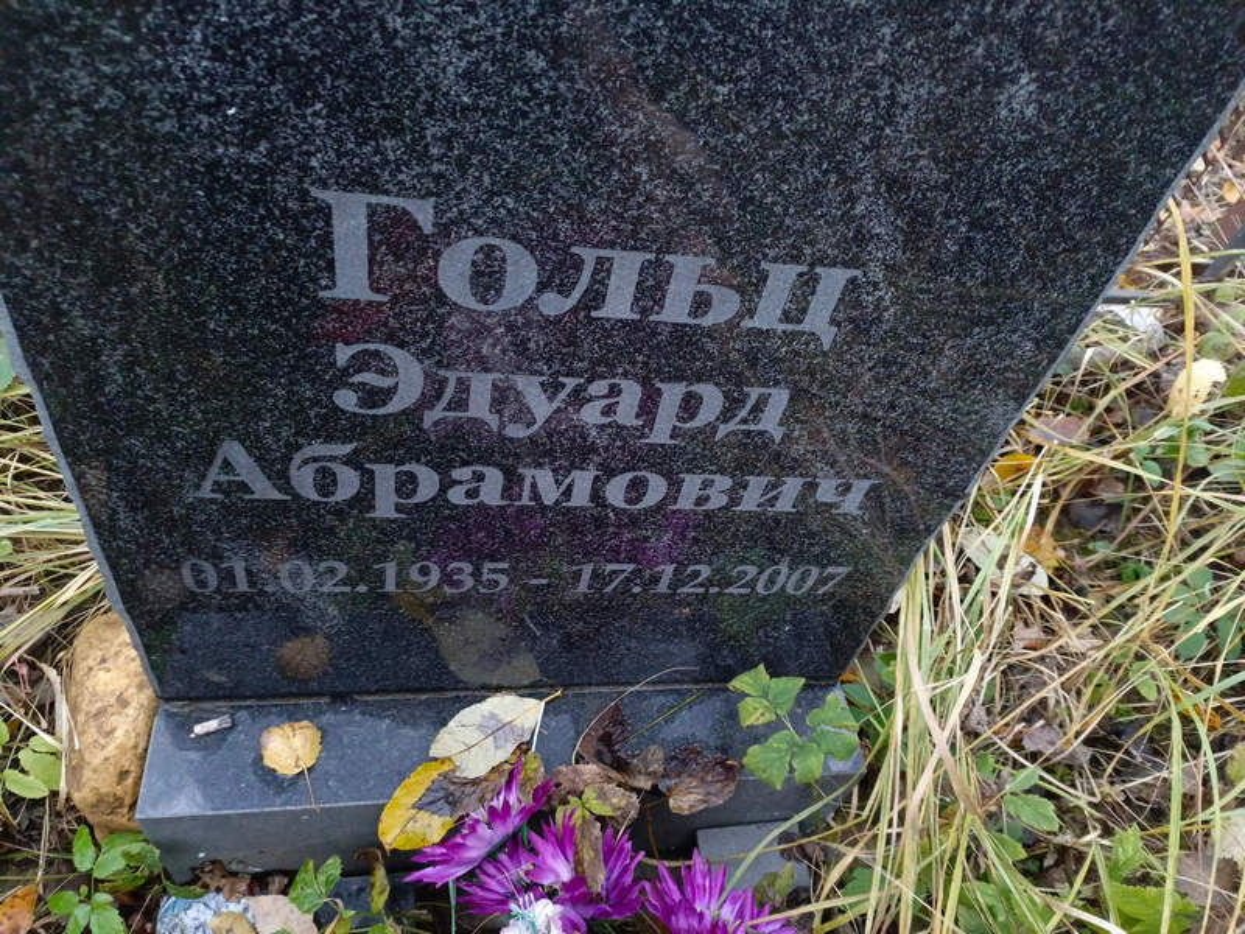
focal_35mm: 25
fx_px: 899
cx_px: 622
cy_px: 467
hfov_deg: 69.4
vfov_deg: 54.9
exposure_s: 1/33.3
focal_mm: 4.76
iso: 1795
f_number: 1.69
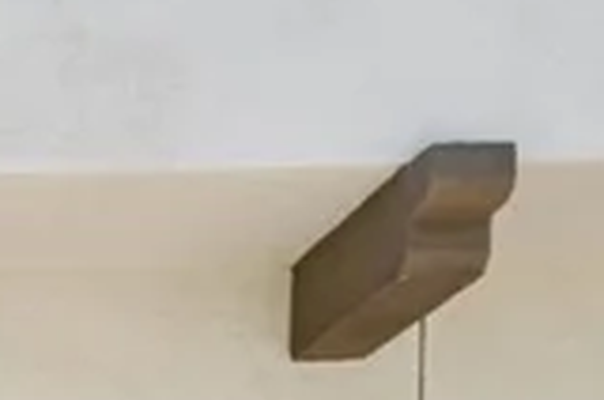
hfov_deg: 14.7
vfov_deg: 9.8
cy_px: 985
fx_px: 2026
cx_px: -508
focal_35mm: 121
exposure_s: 1/50
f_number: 9
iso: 100
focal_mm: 23
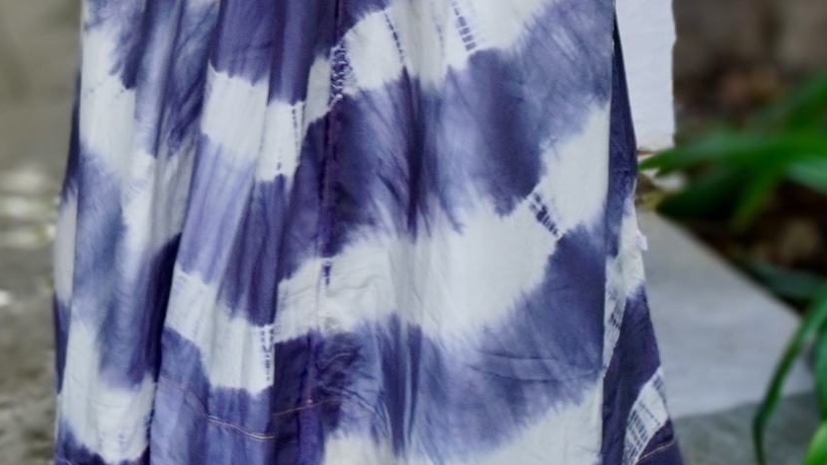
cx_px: 308
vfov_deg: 9.2
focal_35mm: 125
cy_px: -378
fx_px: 2741
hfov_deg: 17.1
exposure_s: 1/160
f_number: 4.5
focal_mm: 26
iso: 400
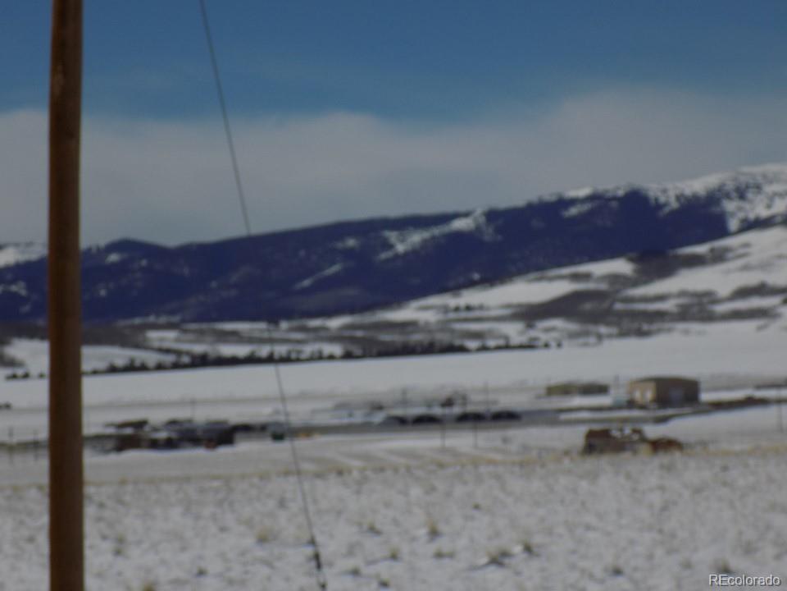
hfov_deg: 14.9
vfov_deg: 11.2
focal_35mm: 132
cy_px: 296
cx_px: 394
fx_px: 3001
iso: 80
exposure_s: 1/250
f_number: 16
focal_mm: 23.4
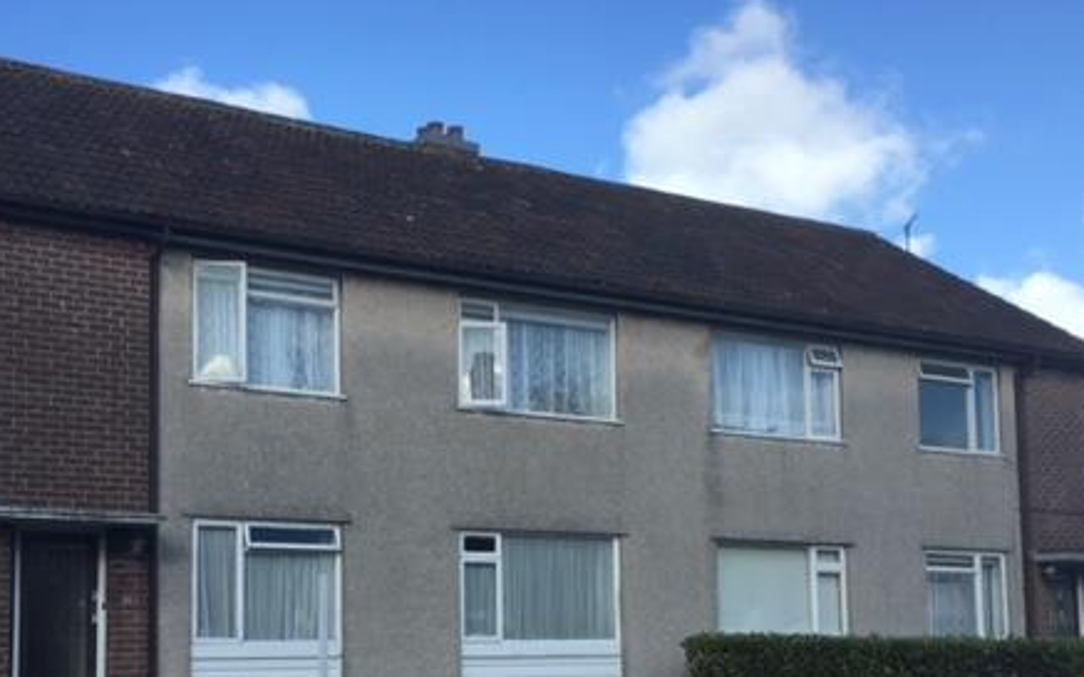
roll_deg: -0.3
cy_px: 531
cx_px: 367
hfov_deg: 43.8
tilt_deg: +5.4
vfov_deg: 28.1
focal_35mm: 45
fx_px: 1329
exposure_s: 1/719
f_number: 2.2
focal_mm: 4.15
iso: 32
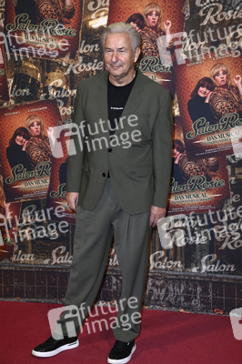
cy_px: 182
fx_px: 626
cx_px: 121
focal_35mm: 62
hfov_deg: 21.9
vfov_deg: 32.4
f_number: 5.6
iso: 1250
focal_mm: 62
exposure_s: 1/250
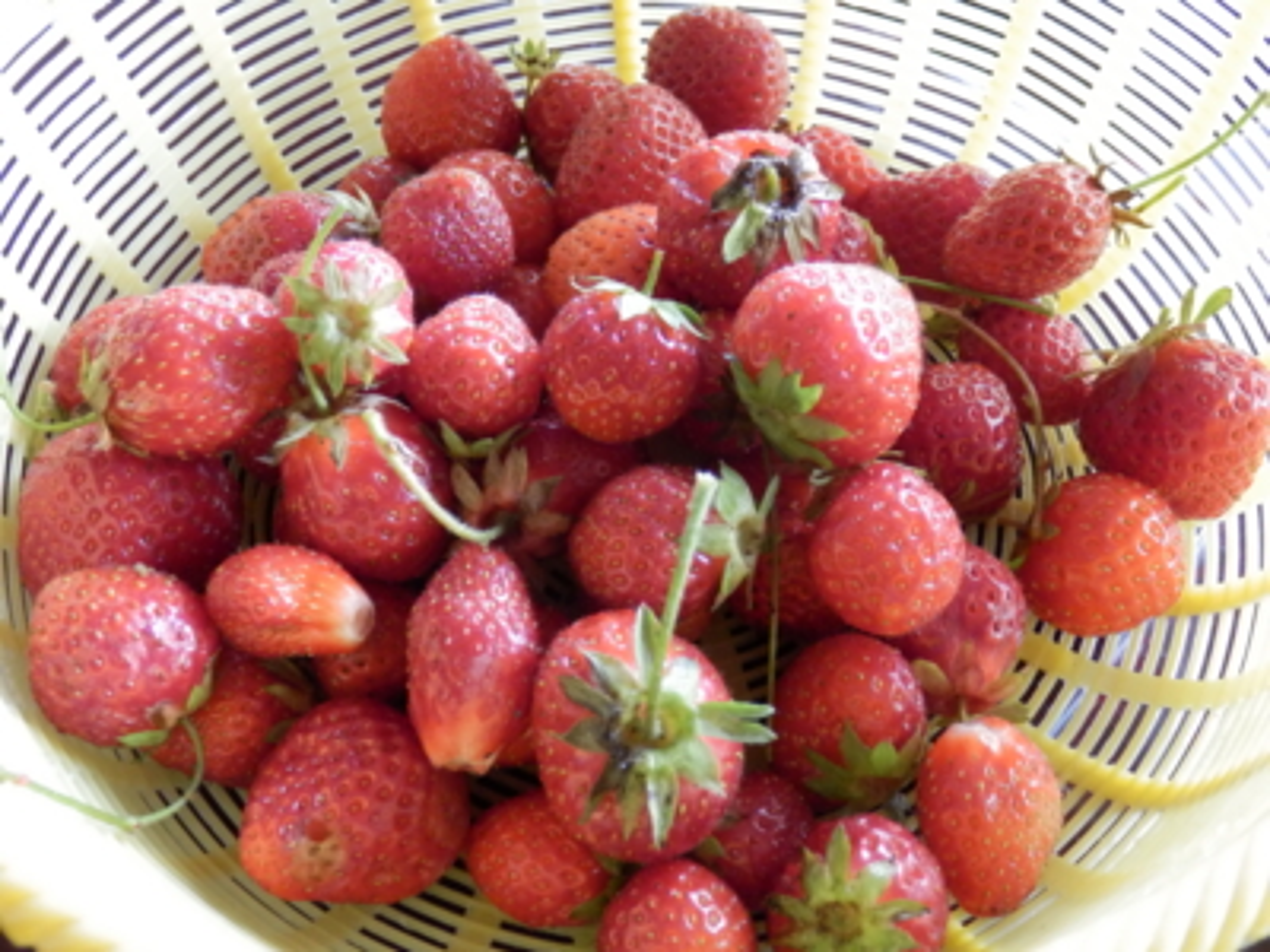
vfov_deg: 38.7
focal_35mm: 37
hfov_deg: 50.1
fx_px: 1357
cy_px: 476
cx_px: 635
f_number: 3.6
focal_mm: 6.6
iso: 800
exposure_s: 1/25
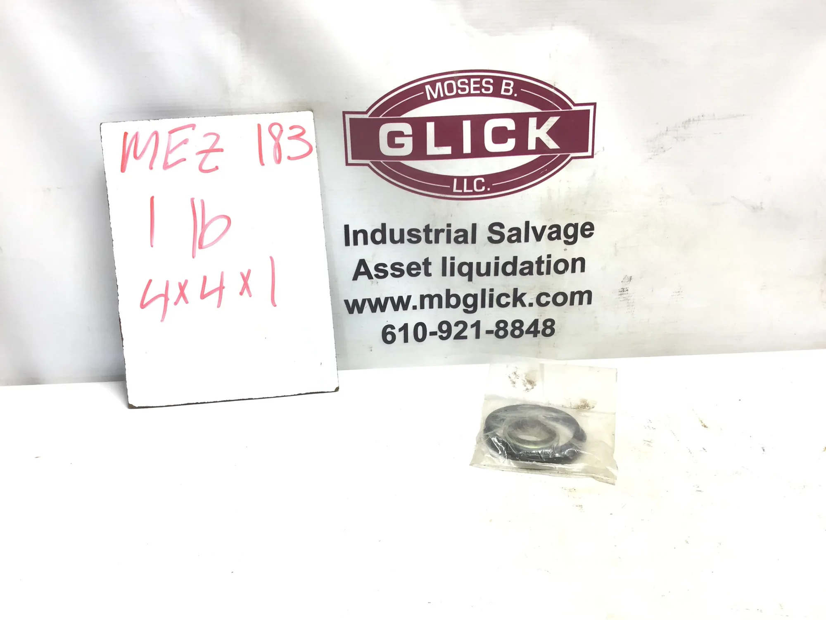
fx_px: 740
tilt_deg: -21.7
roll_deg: +1.9
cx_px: 413
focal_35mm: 31
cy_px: 310
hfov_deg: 58.4
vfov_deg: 45.4
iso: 25
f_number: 2.4
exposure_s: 1/120
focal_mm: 3.3
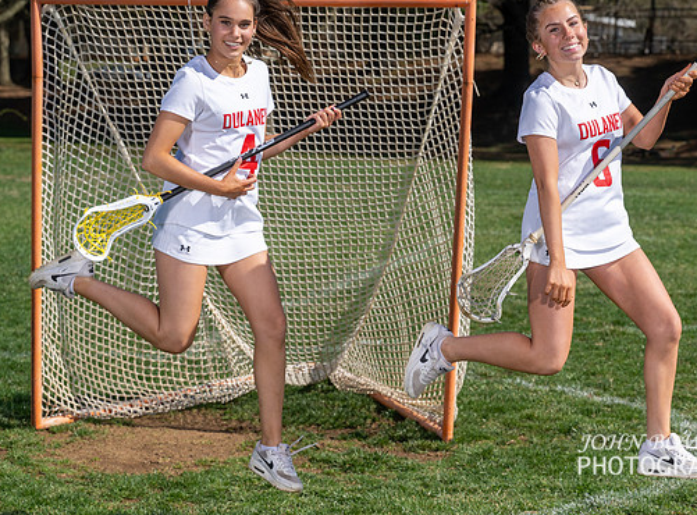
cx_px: 459
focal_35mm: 110
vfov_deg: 13.3
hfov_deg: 17.9
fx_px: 2203
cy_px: 248
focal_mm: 70
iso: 100
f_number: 5.6
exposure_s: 1/1000
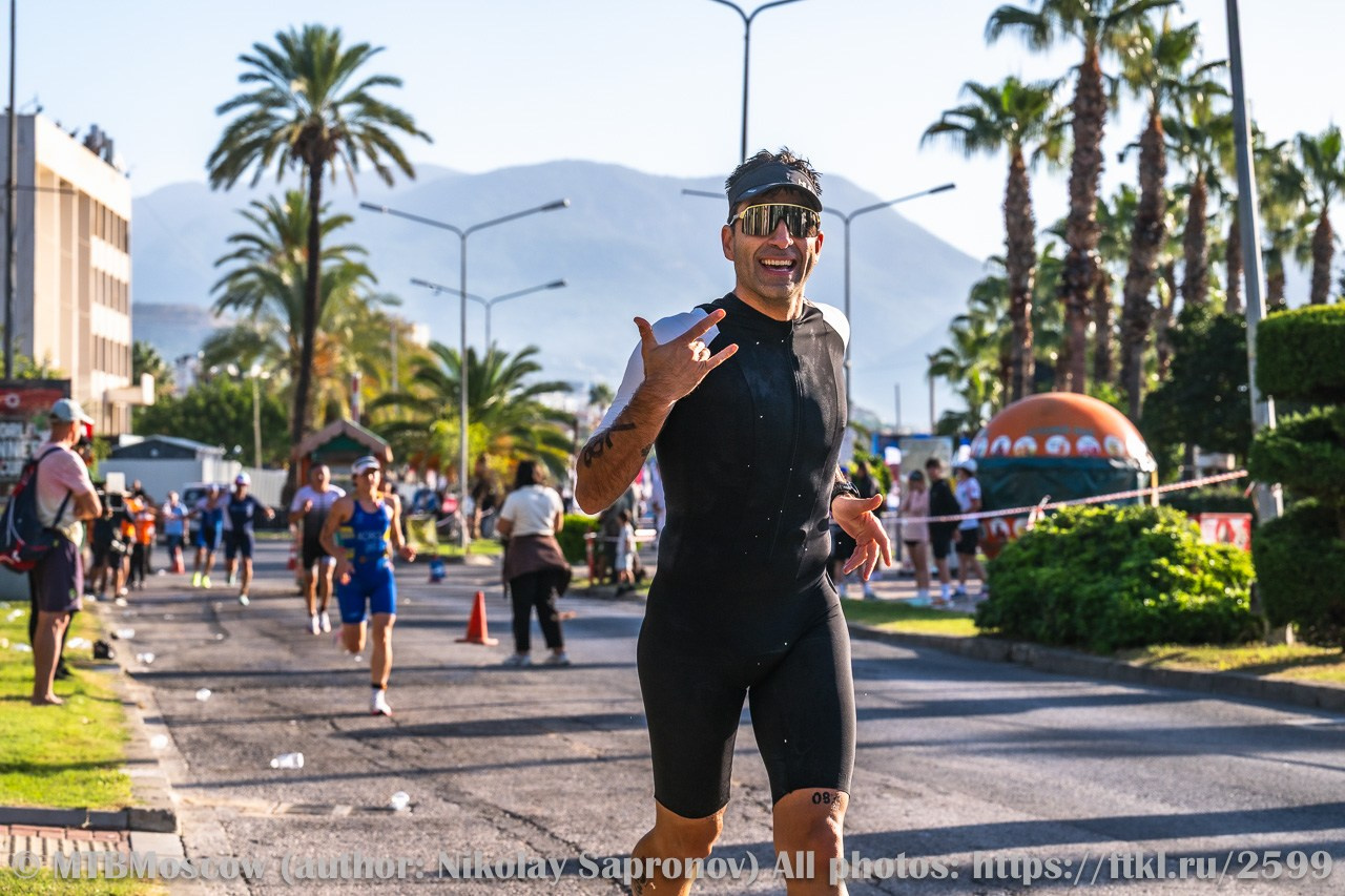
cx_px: 672
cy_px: 448
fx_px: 3437
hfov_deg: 22.1
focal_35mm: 92
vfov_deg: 14.9
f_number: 8
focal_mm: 92
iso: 320
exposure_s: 1/800
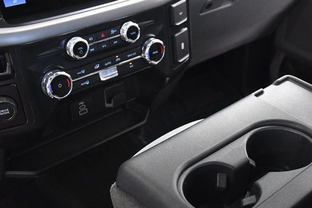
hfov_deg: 36.2
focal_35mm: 54
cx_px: 223
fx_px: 468
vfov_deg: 24.8
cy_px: 150
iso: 2500
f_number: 3.8
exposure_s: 1/80
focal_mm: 24
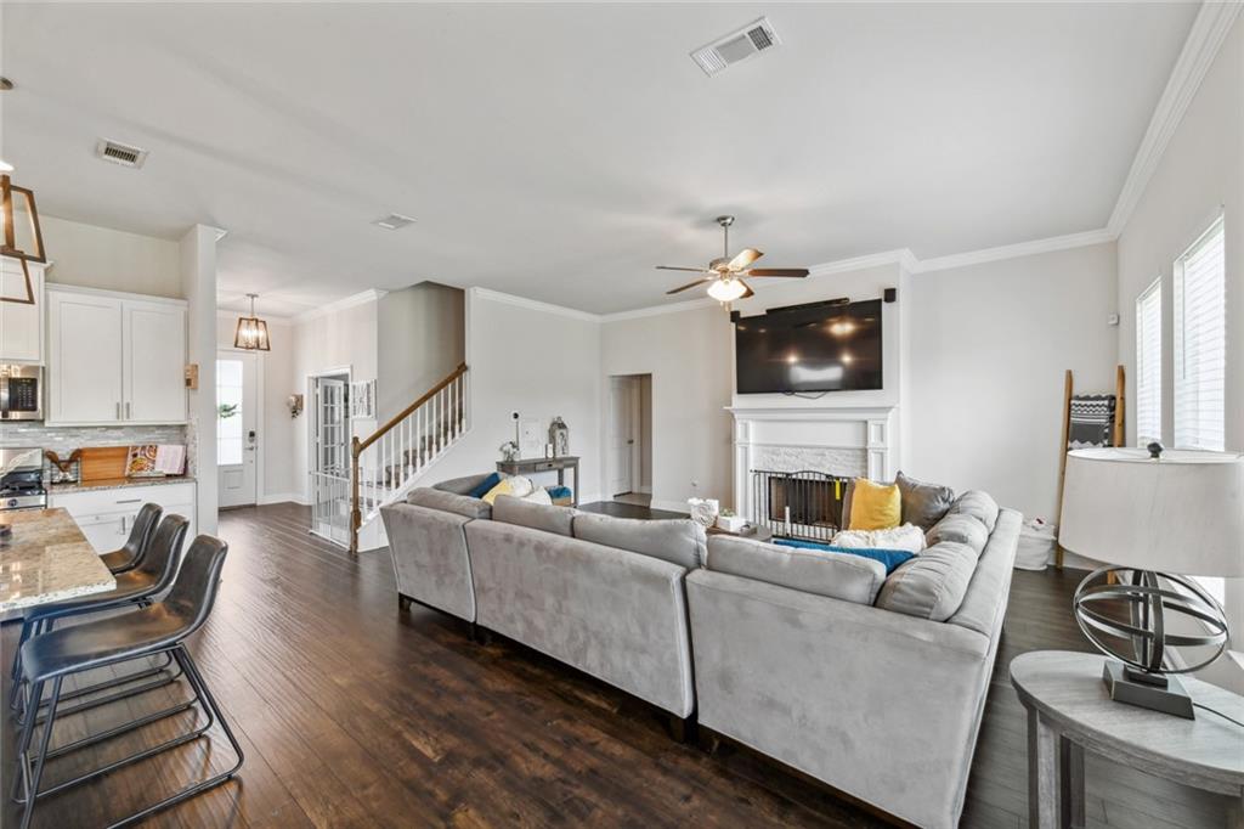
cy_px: 414
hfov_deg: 104.3
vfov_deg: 81.2
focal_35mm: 14
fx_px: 484
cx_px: 622
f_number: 11
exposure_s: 1/5
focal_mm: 14
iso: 320
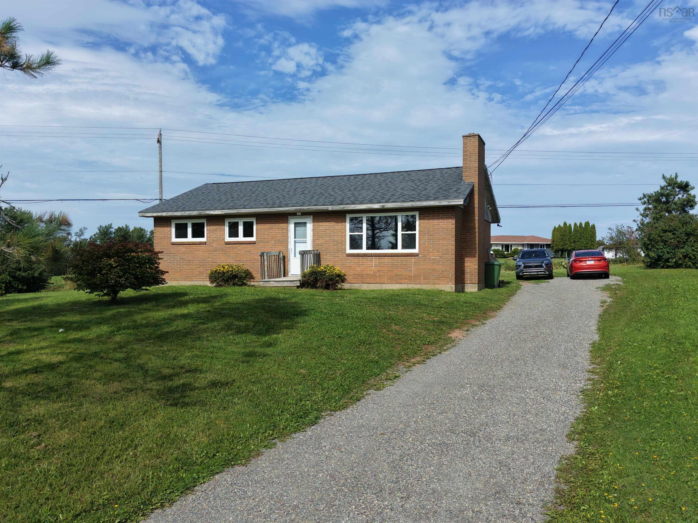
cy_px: 262
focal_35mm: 26
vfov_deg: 53.1
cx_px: 349
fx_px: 524
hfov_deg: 67.3
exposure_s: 1/3200
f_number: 1.8
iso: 200
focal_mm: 4.85
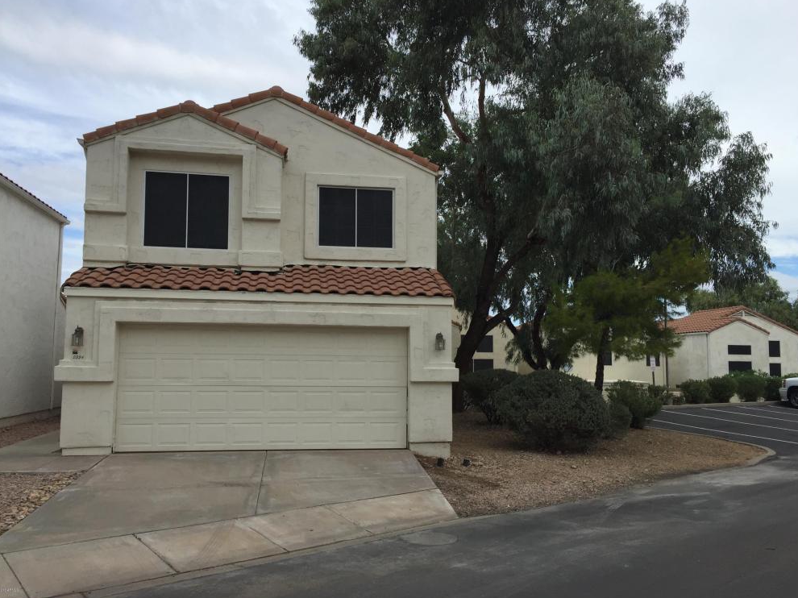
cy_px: 300
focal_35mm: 30
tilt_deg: +6.0
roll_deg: +0.2
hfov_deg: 60.0
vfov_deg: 46.8
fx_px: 691
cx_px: 409
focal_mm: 4.15
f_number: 2.2
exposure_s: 1/1647
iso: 32
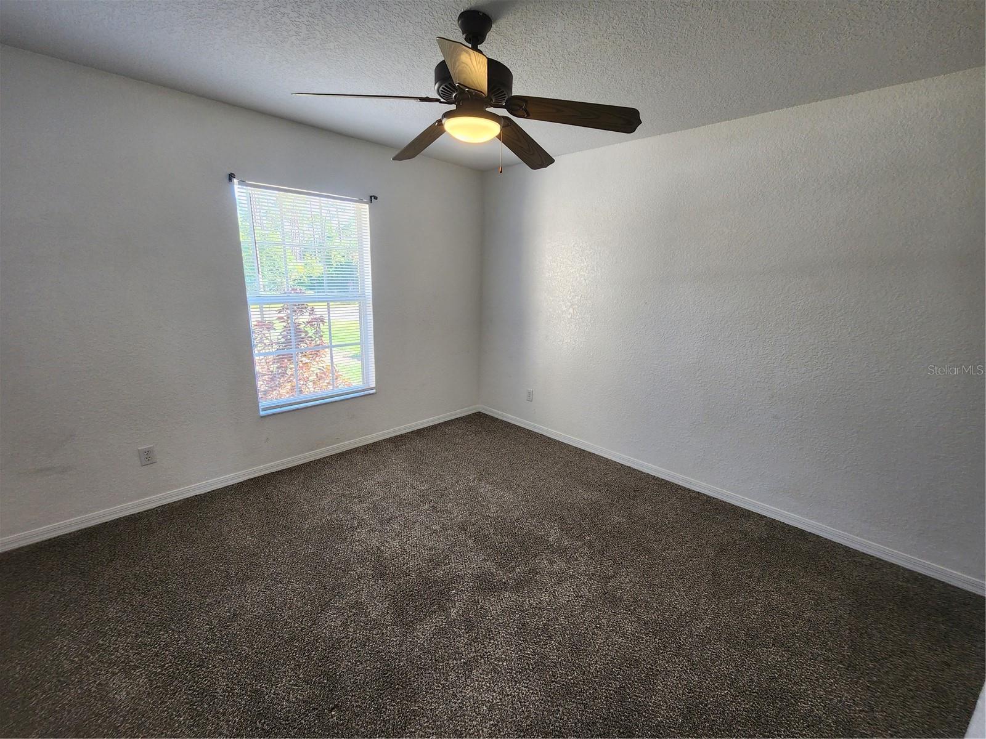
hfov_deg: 106.2
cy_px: 370
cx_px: 493
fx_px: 370
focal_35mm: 13
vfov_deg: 89.9
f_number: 2.2
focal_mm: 2.2
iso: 160
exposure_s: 1/60
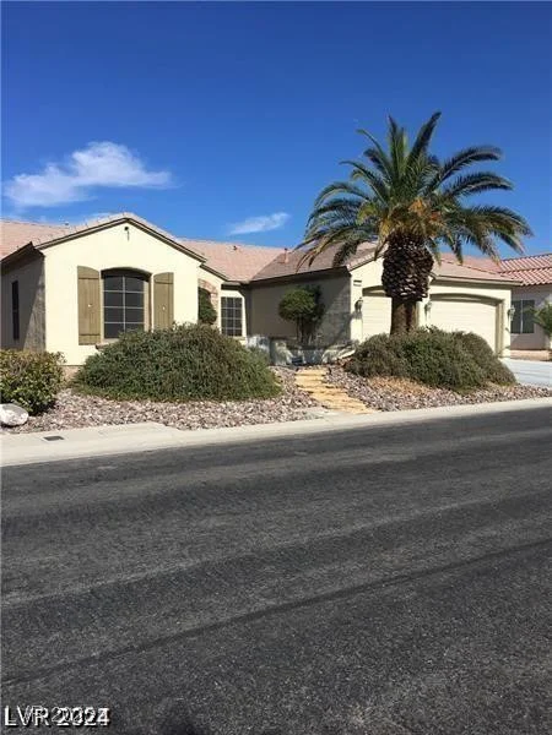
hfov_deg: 48.2
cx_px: 276
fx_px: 617
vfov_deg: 61.7
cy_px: 368
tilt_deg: -1.5
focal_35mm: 29
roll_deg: +1.3
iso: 25
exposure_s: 1/2262
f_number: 2.2
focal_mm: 4.15
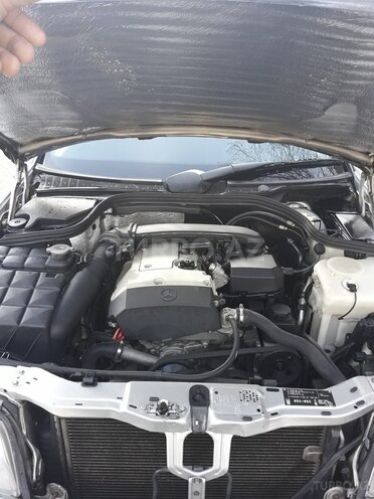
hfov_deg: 49.7
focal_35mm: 28
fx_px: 403
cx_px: 187
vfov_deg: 63.4
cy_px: 250
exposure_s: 1/50
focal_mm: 3.7
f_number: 1.9
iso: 50
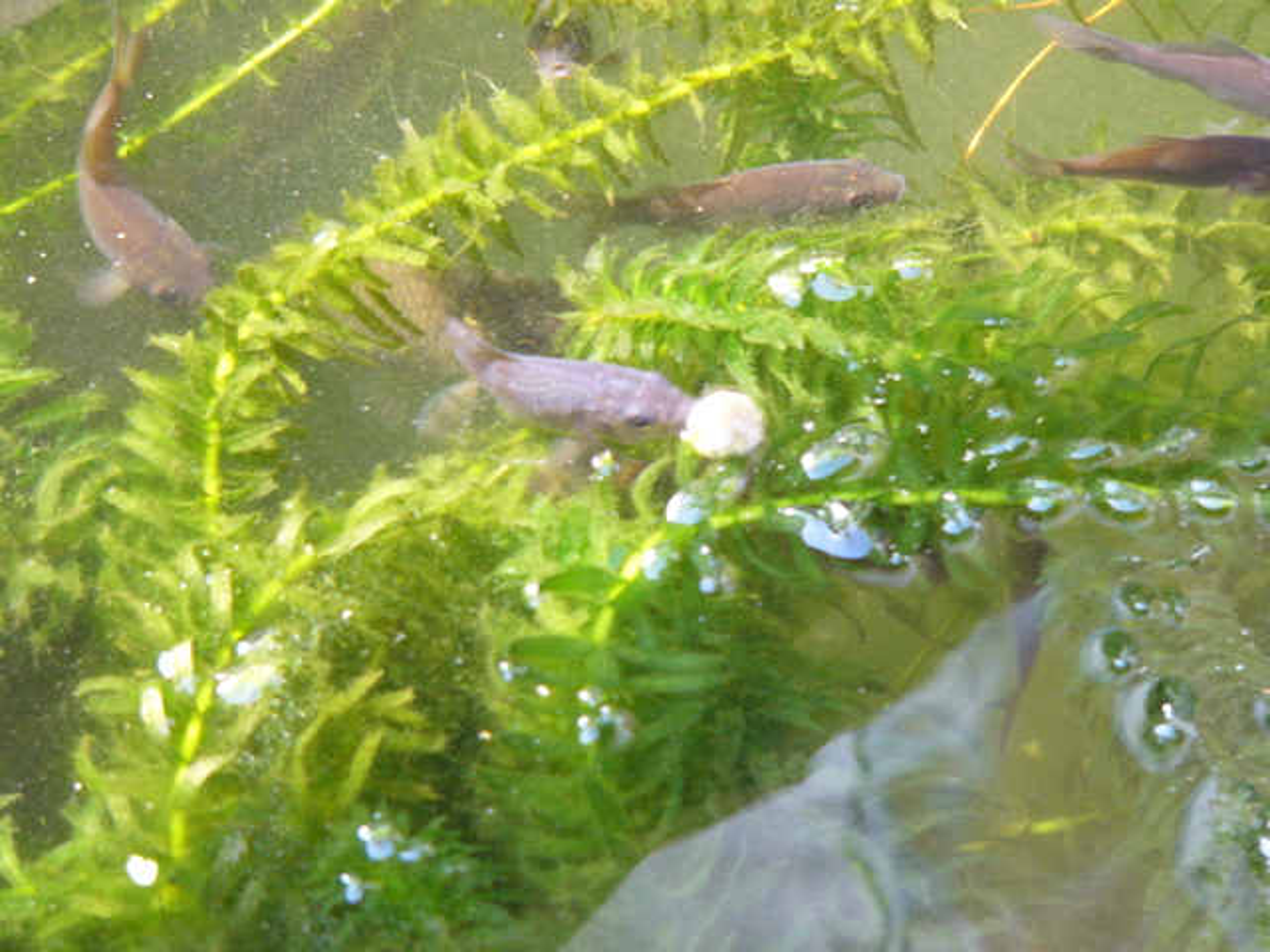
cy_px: 476
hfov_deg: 13.3
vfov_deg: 10.0
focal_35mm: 149
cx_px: 635
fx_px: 5467
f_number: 2.8
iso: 200
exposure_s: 1/60
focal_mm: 24.8
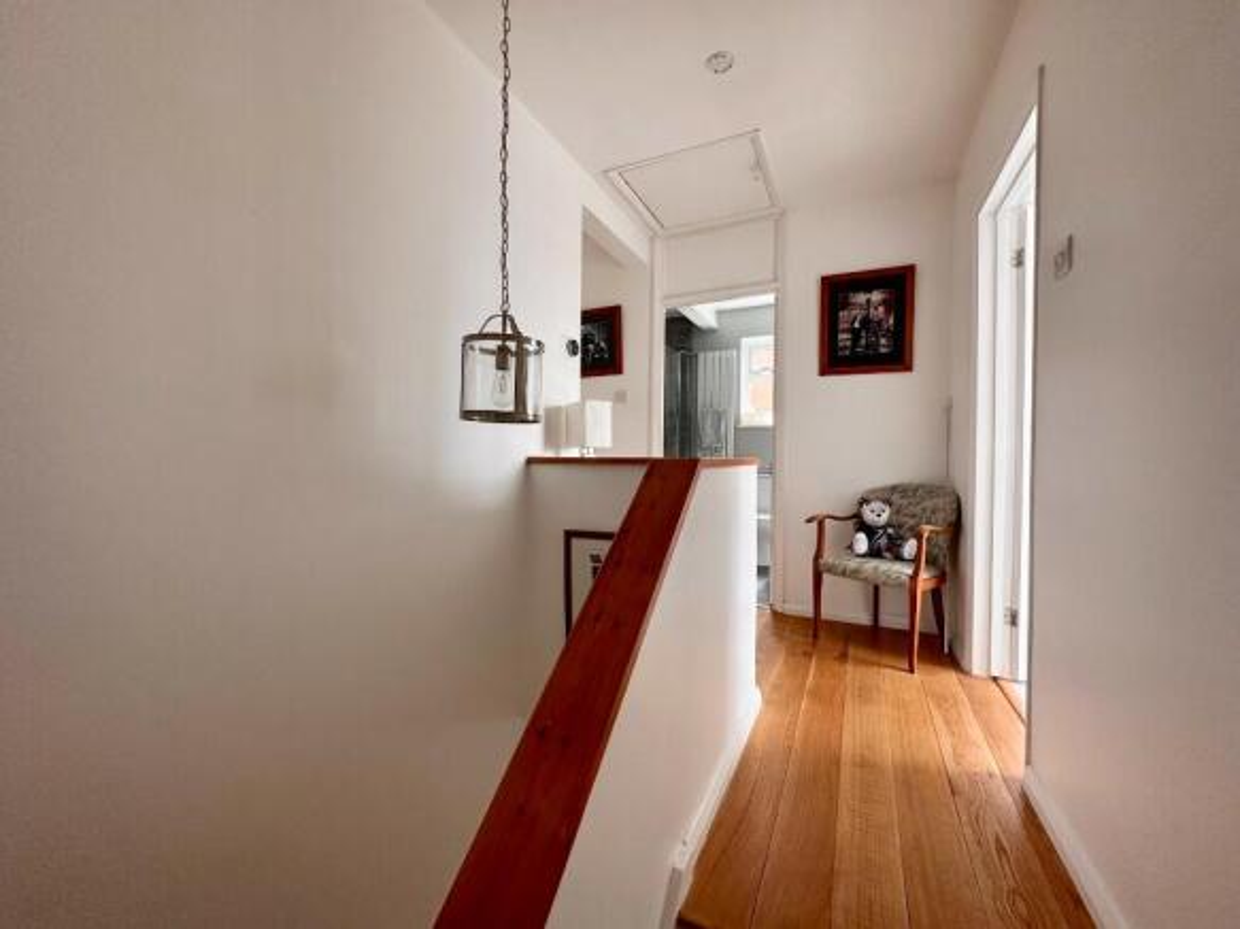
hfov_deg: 102.1
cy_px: 464
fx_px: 501
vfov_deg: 85.7
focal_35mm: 14
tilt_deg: +0.2
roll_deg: -0.3
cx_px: 620
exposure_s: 1/99
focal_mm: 2.22
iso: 160
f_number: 2.2
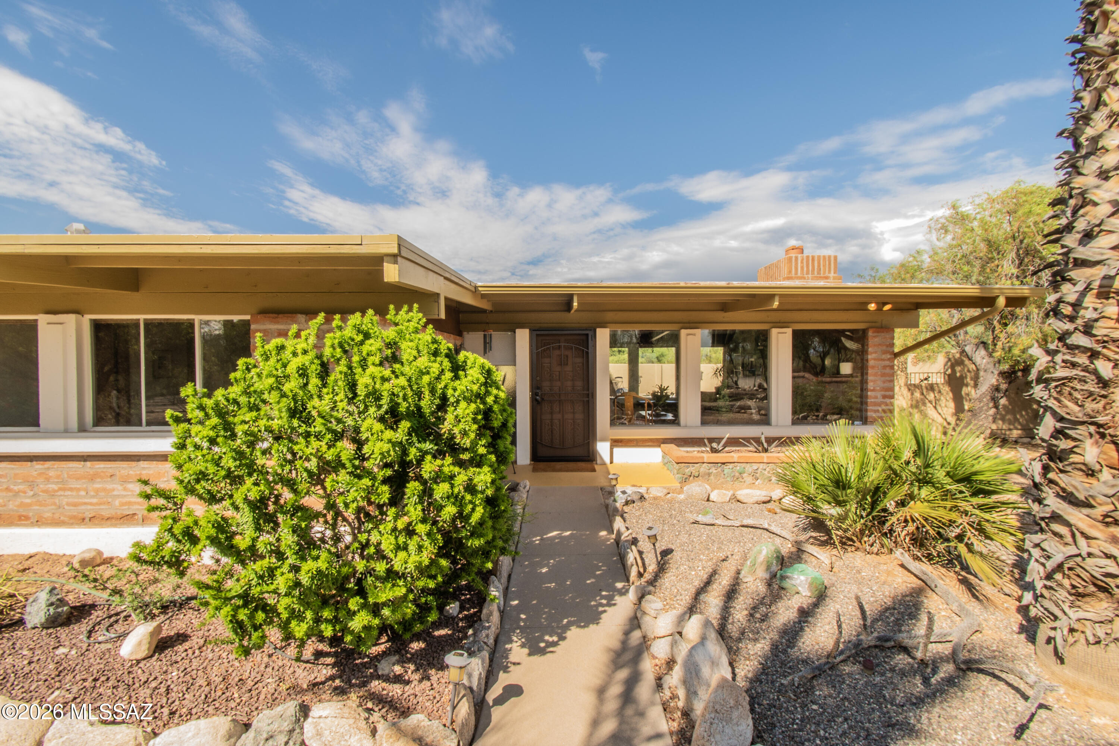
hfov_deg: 100.4
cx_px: 560
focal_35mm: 15
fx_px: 466
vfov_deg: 77.3
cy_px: 373
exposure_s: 1/13
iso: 50
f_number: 22
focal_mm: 10
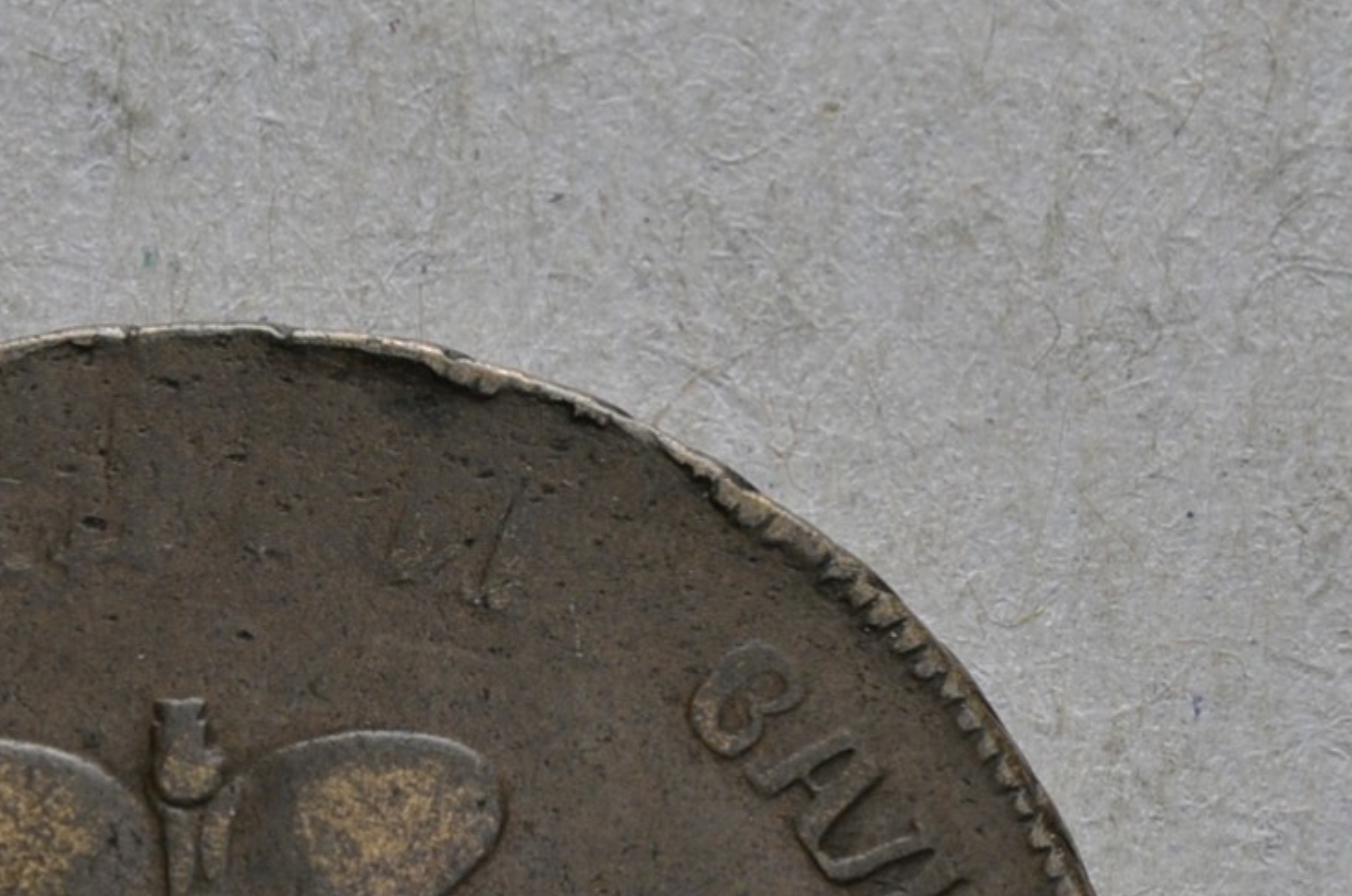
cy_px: 1277
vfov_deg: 4.9
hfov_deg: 7.4
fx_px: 10370
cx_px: 1135
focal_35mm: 277
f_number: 14
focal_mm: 55
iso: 400
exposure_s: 1/200
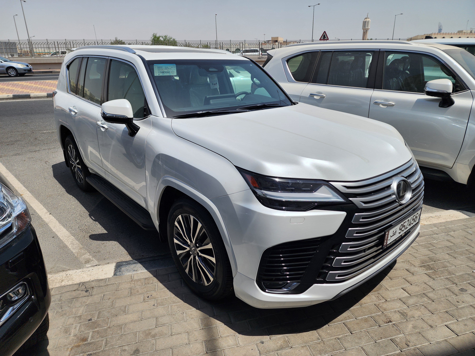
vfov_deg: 58.9
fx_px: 316
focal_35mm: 23
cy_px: 178
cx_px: 238
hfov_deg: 73.9
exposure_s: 1/1962
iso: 12
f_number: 1.8
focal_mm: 6.4
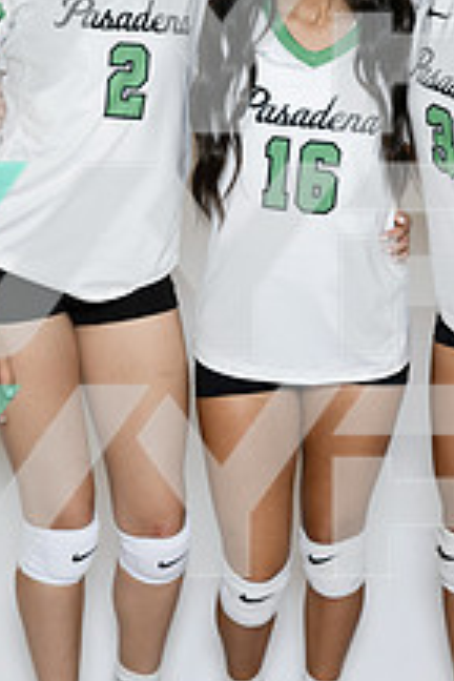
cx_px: 303
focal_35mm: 79
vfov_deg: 25.6
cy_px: 262
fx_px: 1494
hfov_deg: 17.2
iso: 100
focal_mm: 38
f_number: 4
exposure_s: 1/80
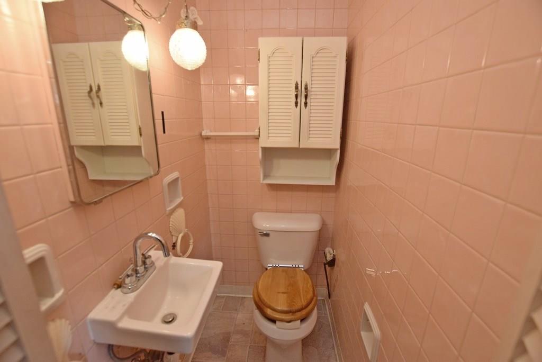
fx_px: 226
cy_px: 181
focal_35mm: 15
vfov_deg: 77.4
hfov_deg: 100.4
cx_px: 271
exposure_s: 1/80
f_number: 4.5
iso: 400
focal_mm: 10
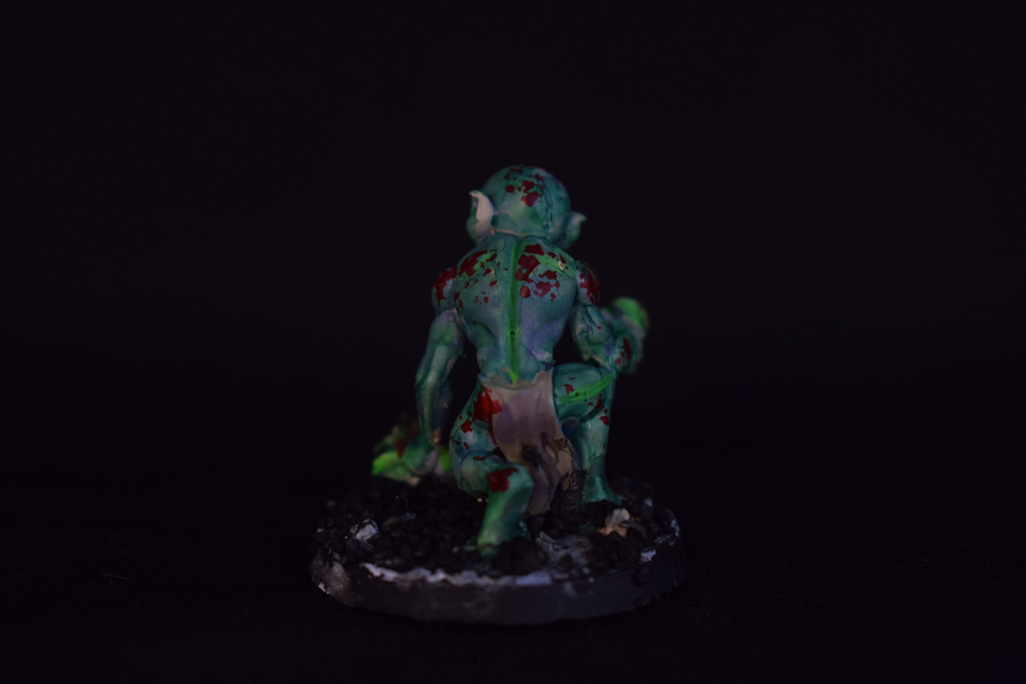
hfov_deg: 24.6
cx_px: 513
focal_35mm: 82
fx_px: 2351
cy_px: 342
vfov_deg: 16.6
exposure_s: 1/30
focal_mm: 55
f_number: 5.6
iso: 400
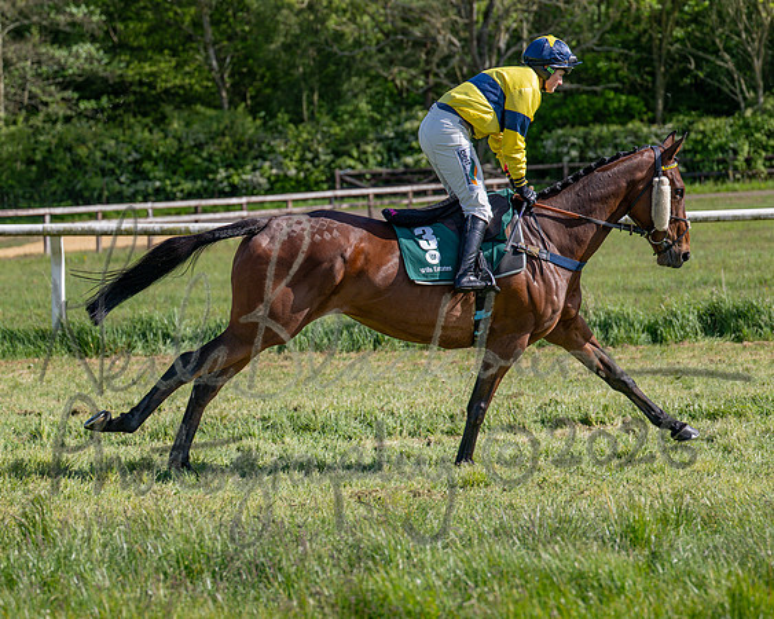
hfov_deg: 16.2
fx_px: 2709
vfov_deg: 13.0
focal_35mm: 118
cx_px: 309
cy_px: 310
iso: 80
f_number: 2.8
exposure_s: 1/2000
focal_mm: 70
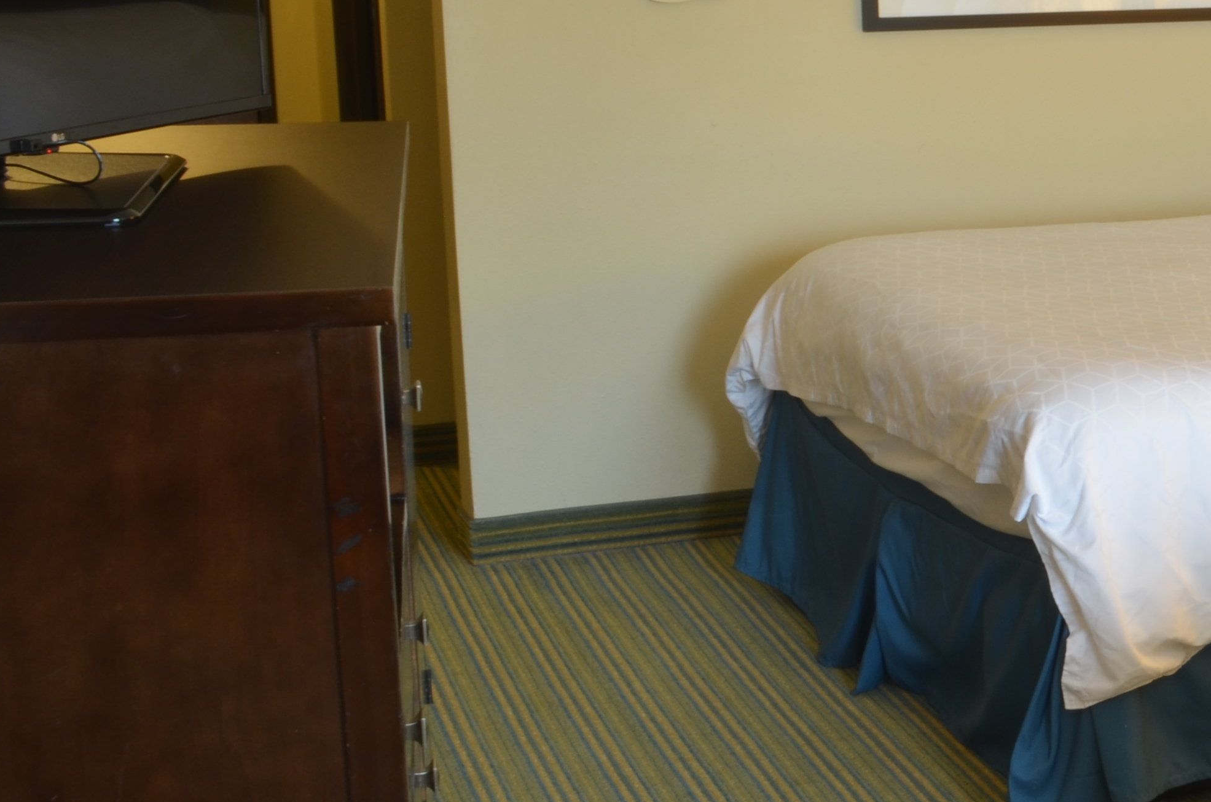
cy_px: 324
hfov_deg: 24.5
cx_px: 1447
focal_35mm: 75
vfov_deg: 18.1
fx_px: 2518
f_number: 20
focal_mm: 20
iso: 100
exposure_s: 4
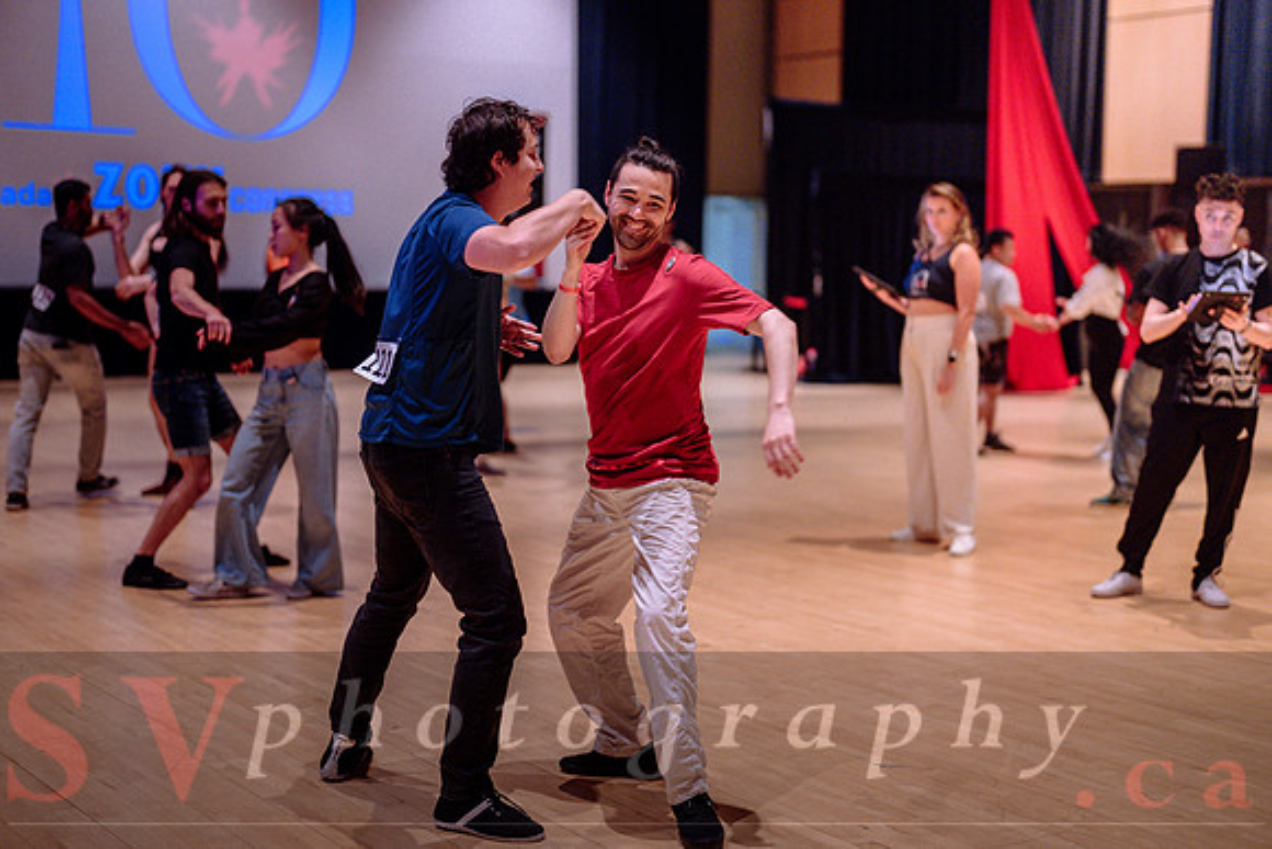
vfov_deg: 24.5
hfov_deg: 36.1
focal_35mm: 55
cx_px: 636
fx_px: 1950
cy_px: 381
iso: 1600
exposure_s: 1/250
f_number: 1.2
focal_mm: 50
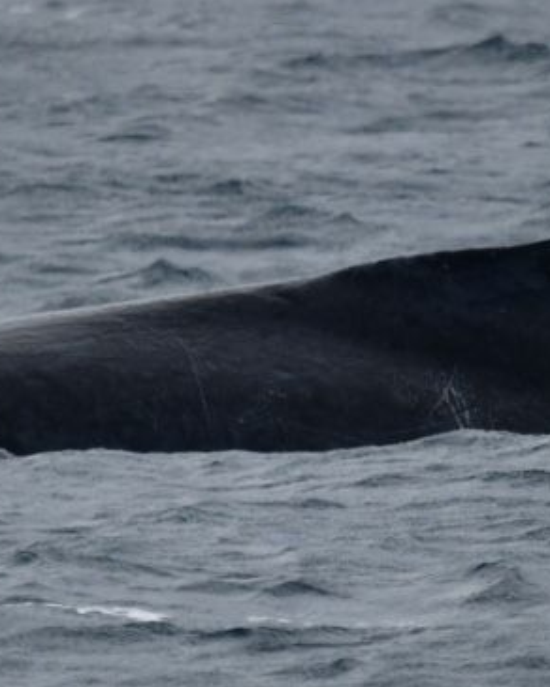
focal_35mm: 1235
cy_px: 332
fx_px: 25129
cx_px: 213
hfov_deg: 1.3
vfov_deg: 1.6
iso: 1400
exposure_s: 1/8000
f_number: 6.3
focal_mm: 600
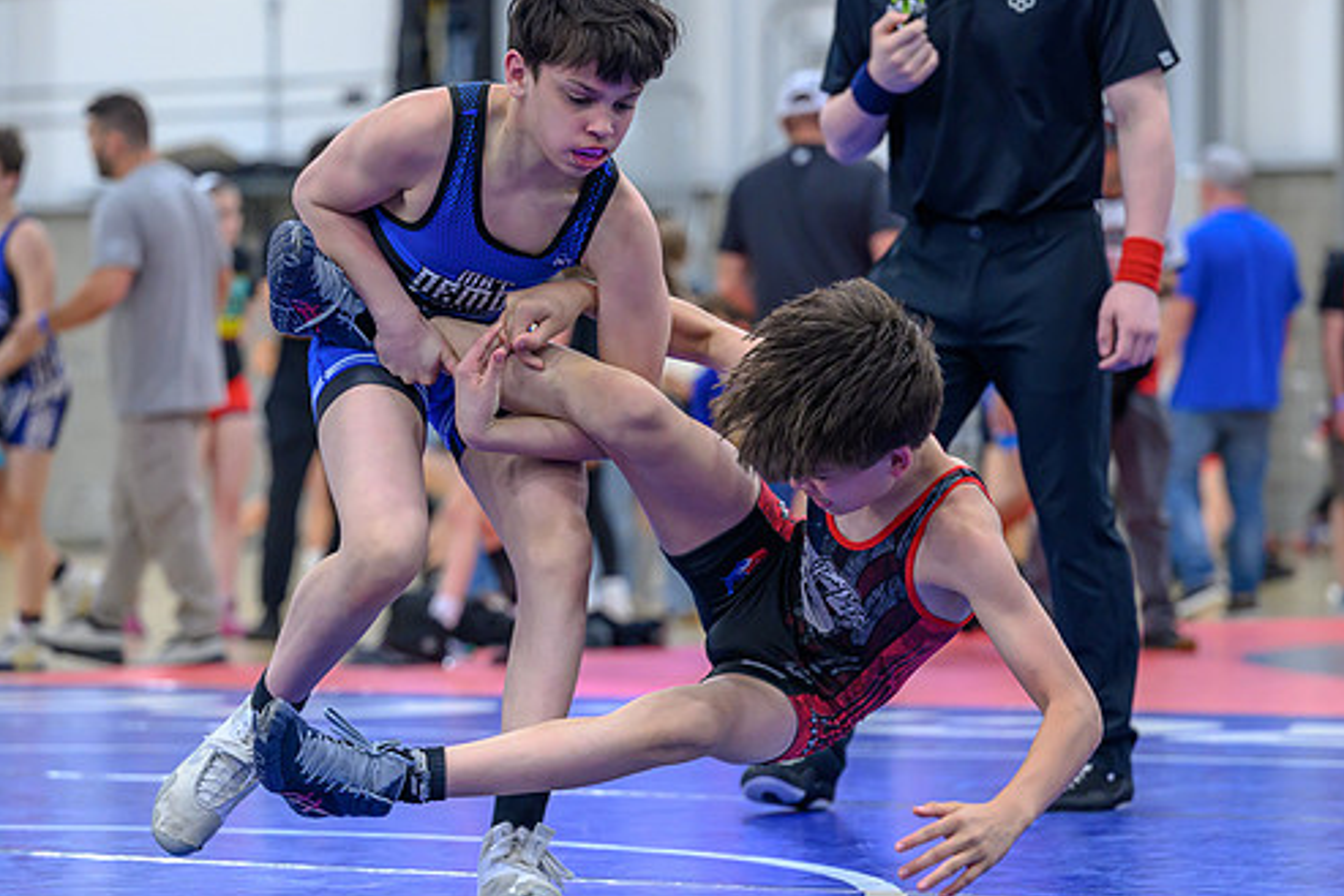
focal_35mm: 163
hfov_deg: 12.6
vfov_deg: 8.4
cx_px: 509
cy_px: 555
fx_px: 6087
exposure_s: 1/640
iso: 1400
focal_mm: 101
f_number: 2.8
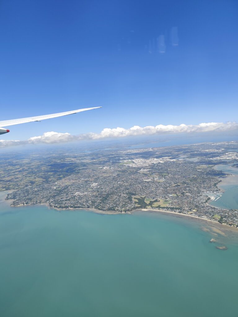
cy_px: 158
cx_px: 119
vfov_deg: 73.9
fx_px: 211
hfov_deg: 58.9
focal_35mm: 23
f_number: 1.65
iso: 50
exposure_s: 1/640
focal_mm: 6.14
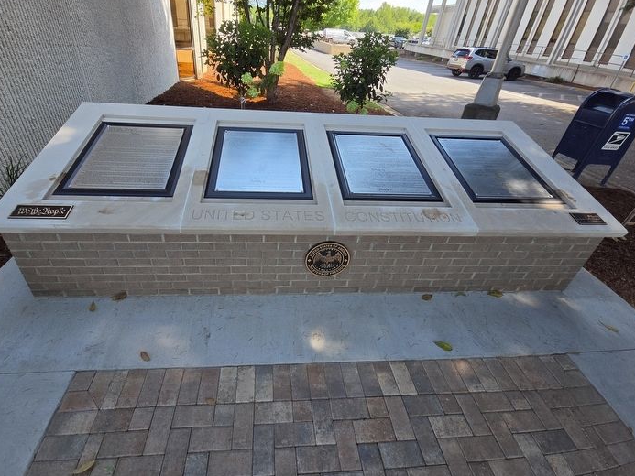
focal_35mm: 15
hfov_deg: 97.8
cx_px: 282
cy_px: 204
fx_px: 275
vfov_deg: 81.3
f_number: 2.2
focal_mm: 2.2
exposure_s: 1/937
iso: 100
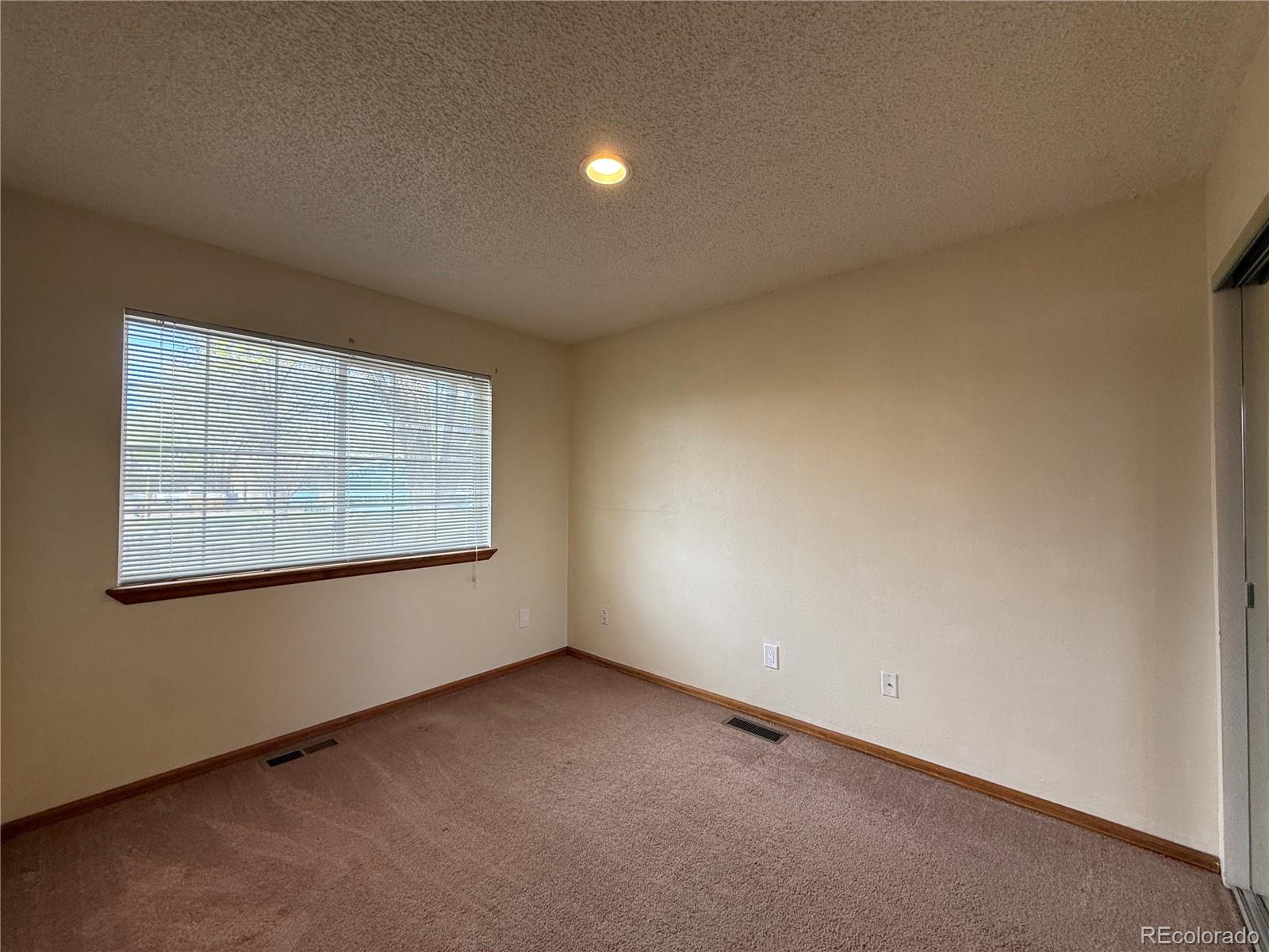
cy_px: 476
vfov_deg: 85.7
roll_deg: -0.6
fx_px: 513
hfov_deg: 102.1
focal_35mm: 14
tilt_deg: +1.3
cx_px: 634
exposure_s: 1/120
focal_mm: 2.22
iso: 100
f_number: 2.2
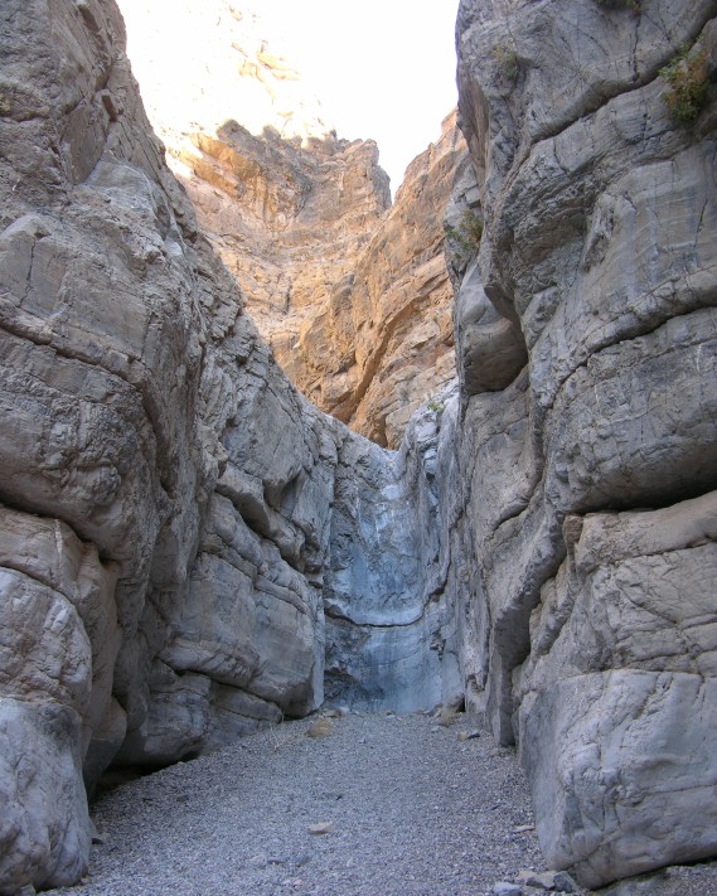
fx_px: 1034
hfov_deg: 38.2
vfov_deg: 46.8
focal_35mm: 39
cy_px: 461
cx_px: 362
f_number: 2.8
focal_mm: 9.5
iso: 50
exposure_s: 1/38.2
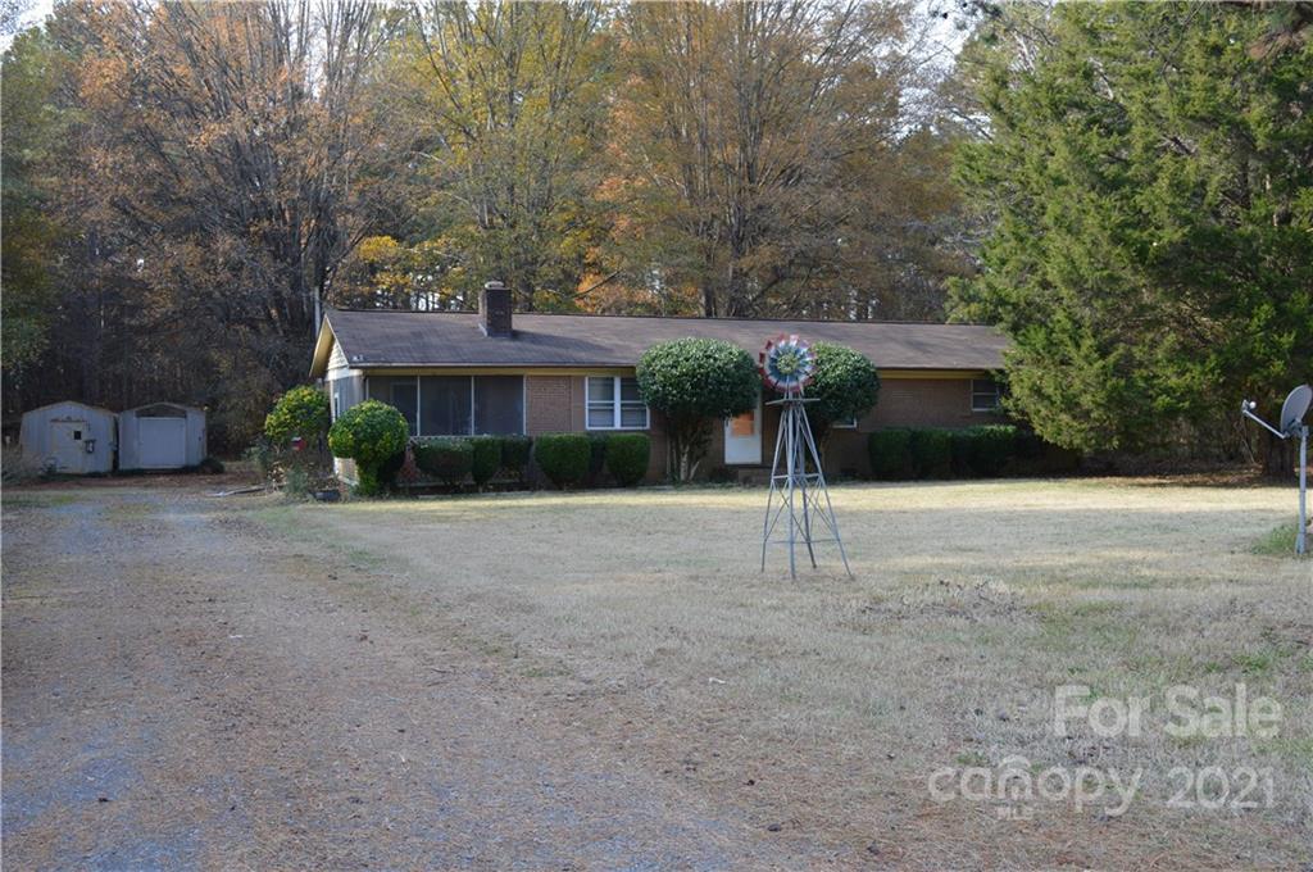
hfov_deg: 53.2
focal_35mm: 36
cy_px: 436
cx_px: 656
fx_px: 1311
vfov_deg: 36.8
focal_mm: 24
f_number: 5.6
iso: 180
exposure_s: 1/125
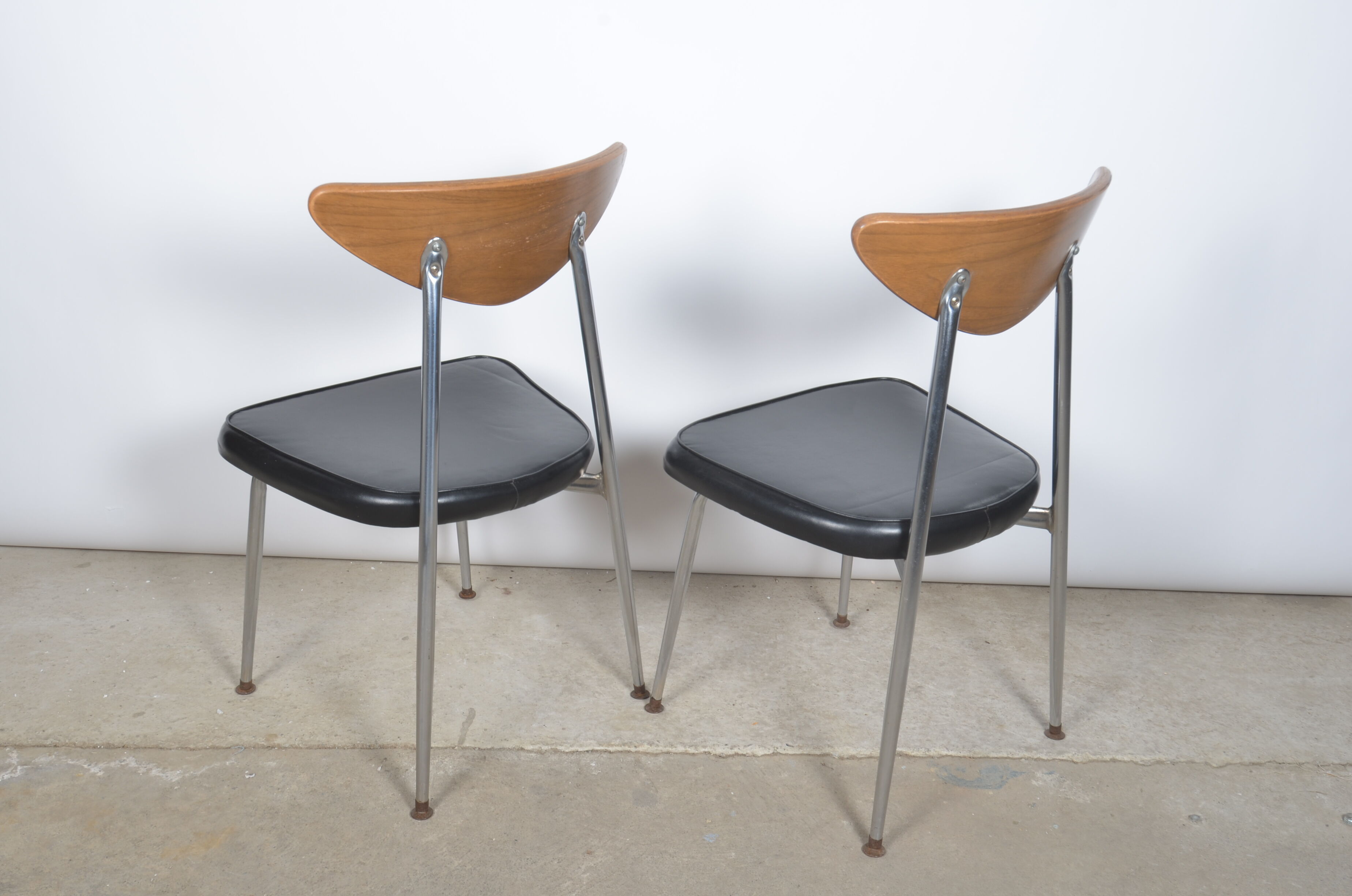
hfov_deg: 53.2
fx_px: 1349
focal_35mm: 36
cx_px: 676
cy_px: 448
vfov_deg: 36.7
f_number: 11
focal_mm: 24
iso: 100
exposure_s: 1/125
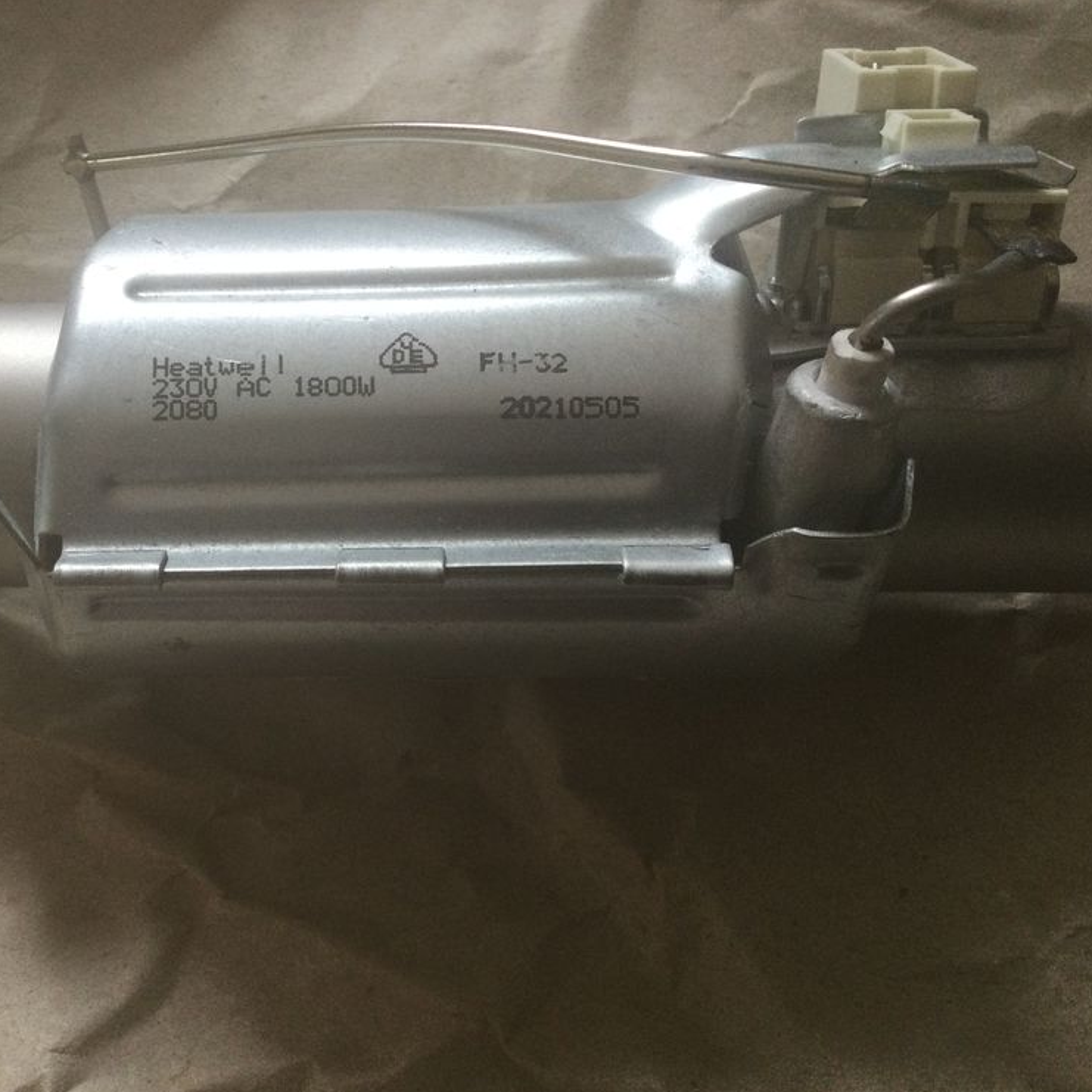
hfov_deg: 44.5
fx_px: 1321
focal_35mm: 37
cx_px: 399
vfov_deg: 44.9
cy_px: 547
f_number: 2.4
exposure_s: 1/33
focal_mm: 3.3
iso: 64
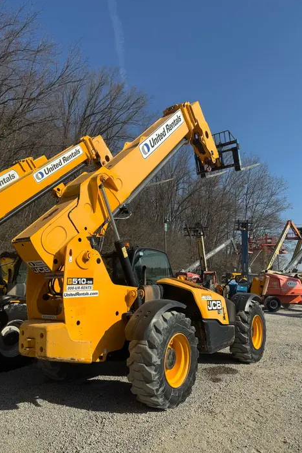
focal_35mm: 26
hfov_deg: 49.5
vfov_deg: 69.4
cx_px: 142
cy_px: 233
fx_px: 327
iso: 80
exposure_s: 1/6410
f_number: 1.78
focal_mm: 6.76
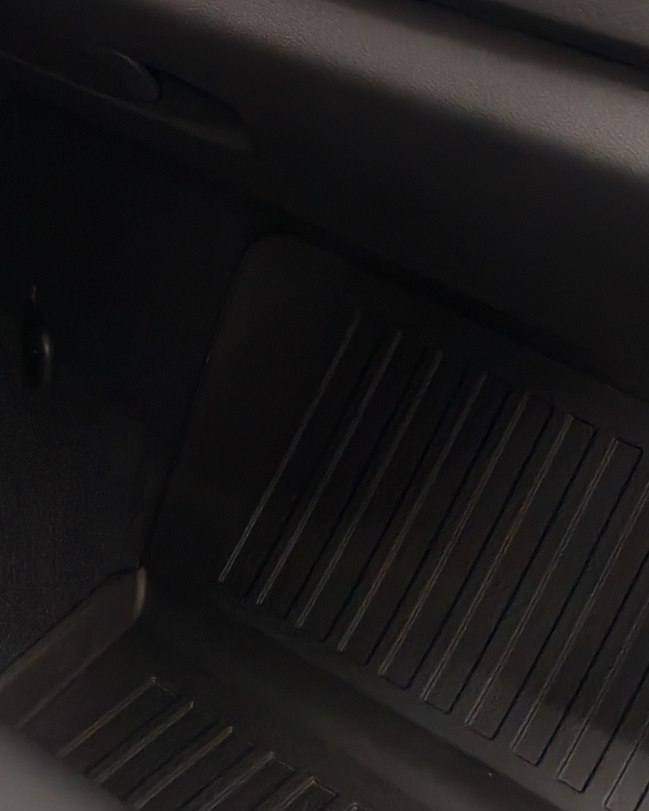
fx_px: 2808
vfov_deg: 16.0
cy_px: -85
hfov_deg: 12.3
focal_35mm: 117
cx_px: -433
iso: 822
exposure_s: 1/50
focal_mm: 6.12
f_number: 1.9
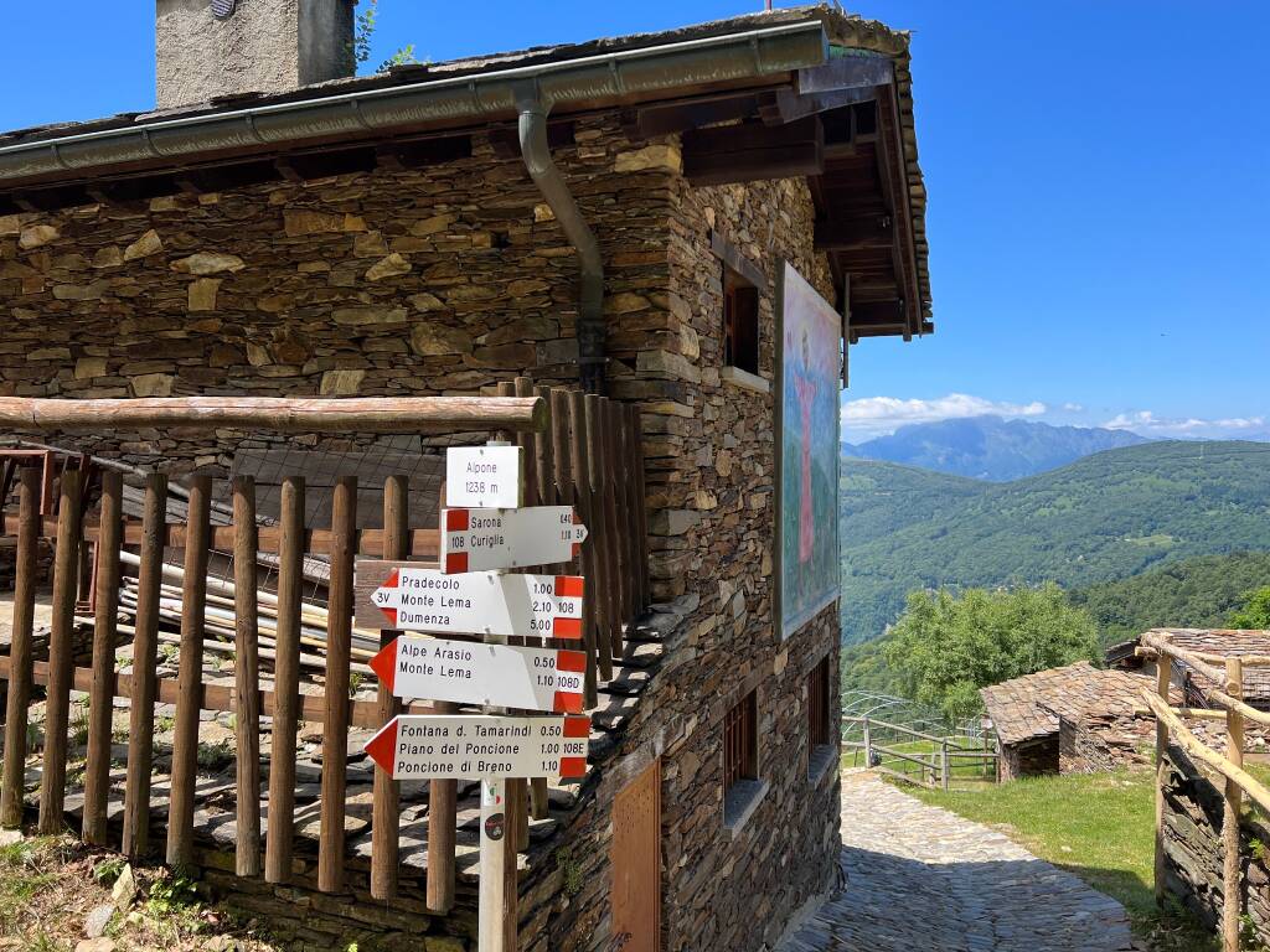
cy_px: 476
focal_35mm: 26
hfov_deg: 67.3
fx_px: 954
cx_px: 635
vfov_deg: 53.1
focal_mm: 5.7
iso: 50
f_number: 1.5
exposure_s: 1/1869
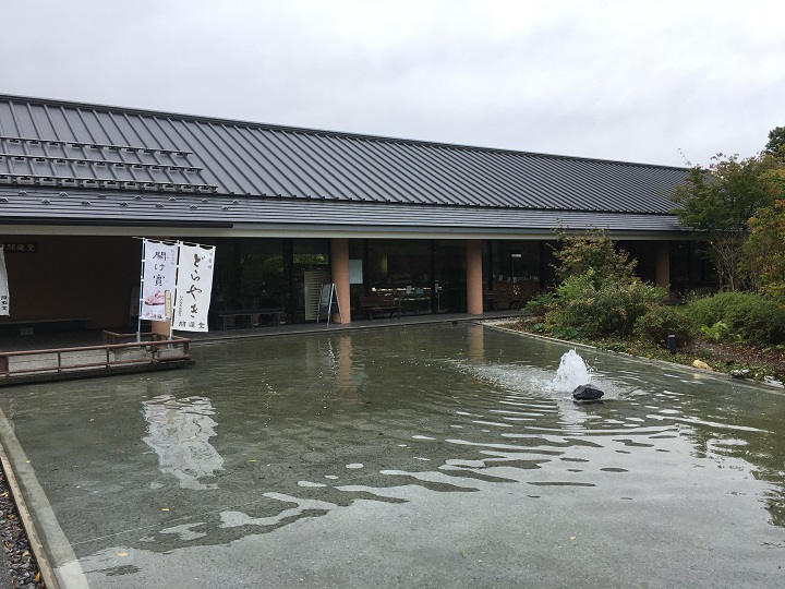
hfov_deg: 61.7
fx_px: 658
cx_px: 392
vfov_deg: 48.2
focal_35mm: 29
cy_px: 294
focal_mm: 4.15
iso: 25
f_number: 2.2
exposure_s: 1/527
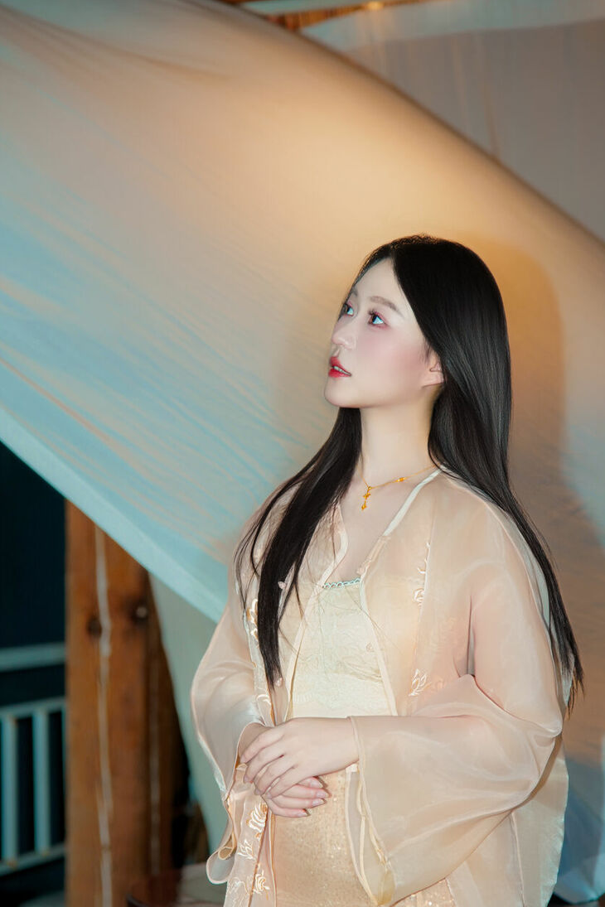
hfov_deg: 13.0
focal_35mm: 105
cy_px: 579
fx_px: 2647
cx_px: 289
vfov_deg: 19.4
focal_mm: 73
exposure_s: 1/80
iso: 500
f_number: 2.8
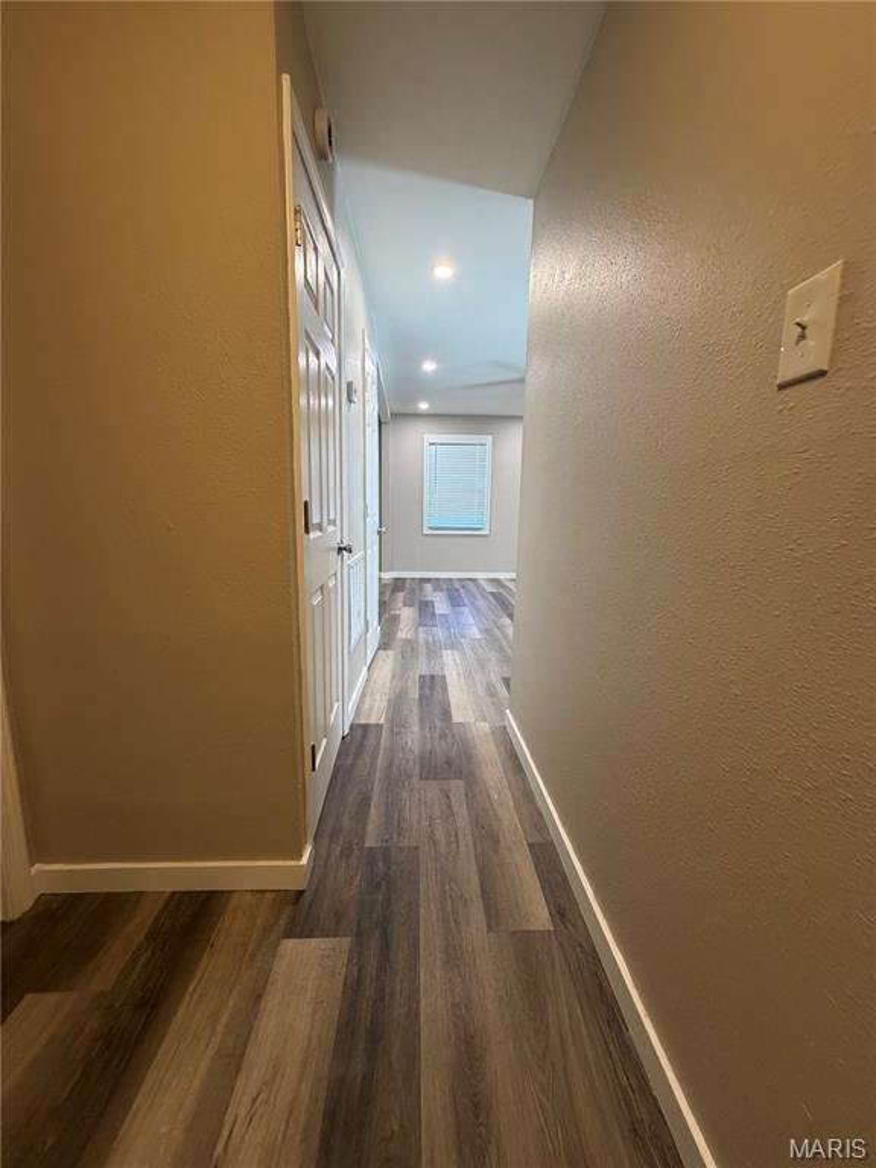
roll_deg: -0.7
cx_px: 438
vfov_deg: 102.1
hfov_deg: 85.7
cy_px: 584
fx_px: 472
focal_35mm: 14
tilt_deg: -9.0
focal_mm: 2.22
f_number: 2.2
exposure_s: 1/60
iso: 250
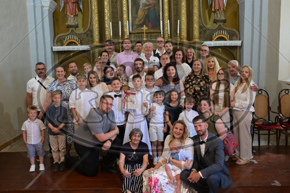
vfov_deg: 38.3
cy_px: 96
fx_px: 278
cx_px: 145
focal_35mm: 34
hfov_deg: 55.1
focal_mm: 34.5
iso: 4000
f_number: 5
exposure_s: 1/125
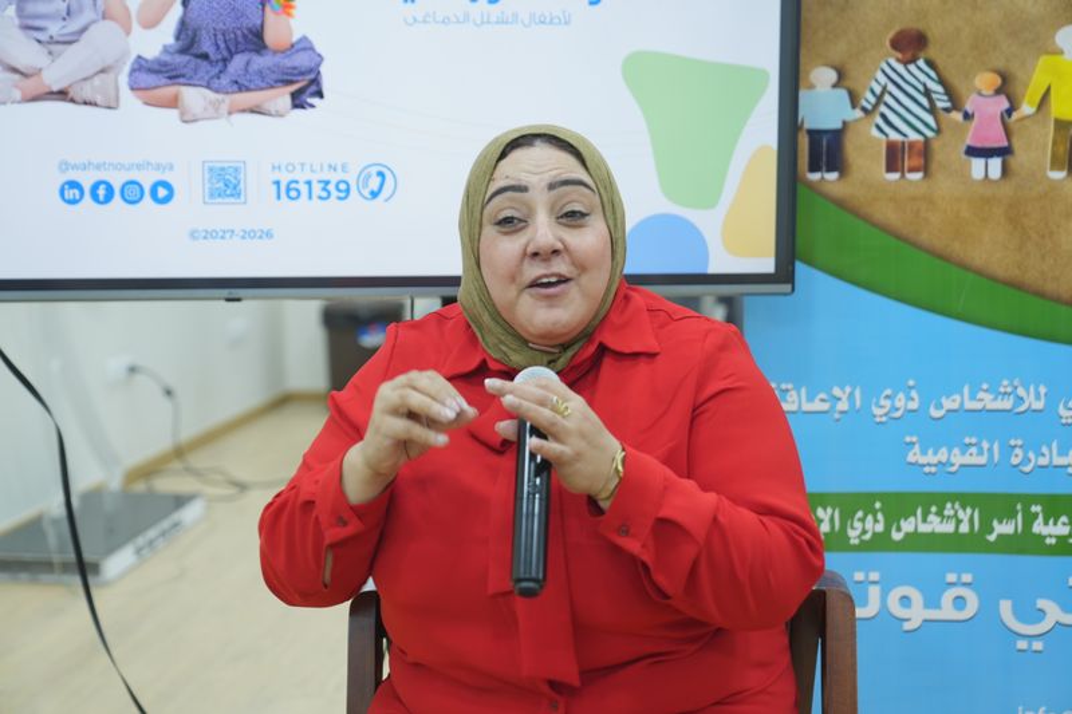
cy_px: 357
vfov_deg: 24.2
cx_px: 536
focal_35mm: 56
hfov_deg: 35.6
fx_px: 1667
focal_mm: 56
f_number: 2.8
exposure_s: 1/100
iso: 320
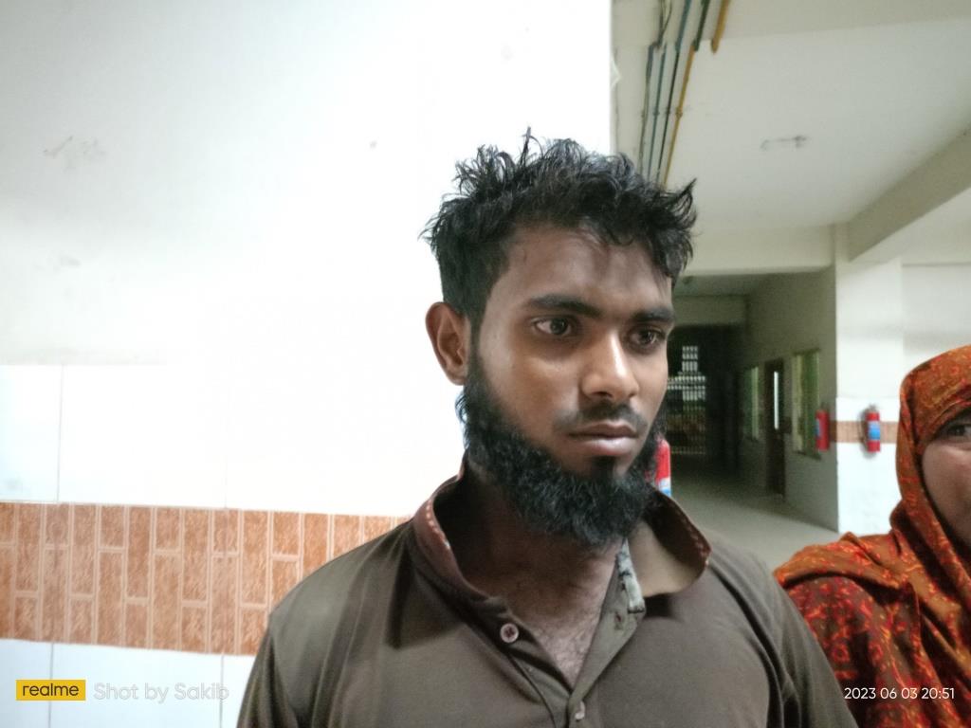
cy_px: 364
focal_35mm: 28
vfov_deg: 49.7
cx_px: 486
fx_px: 785
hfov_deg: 63.4
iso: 10840
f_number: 1.79
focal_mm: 4.7
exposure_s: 1/16.7
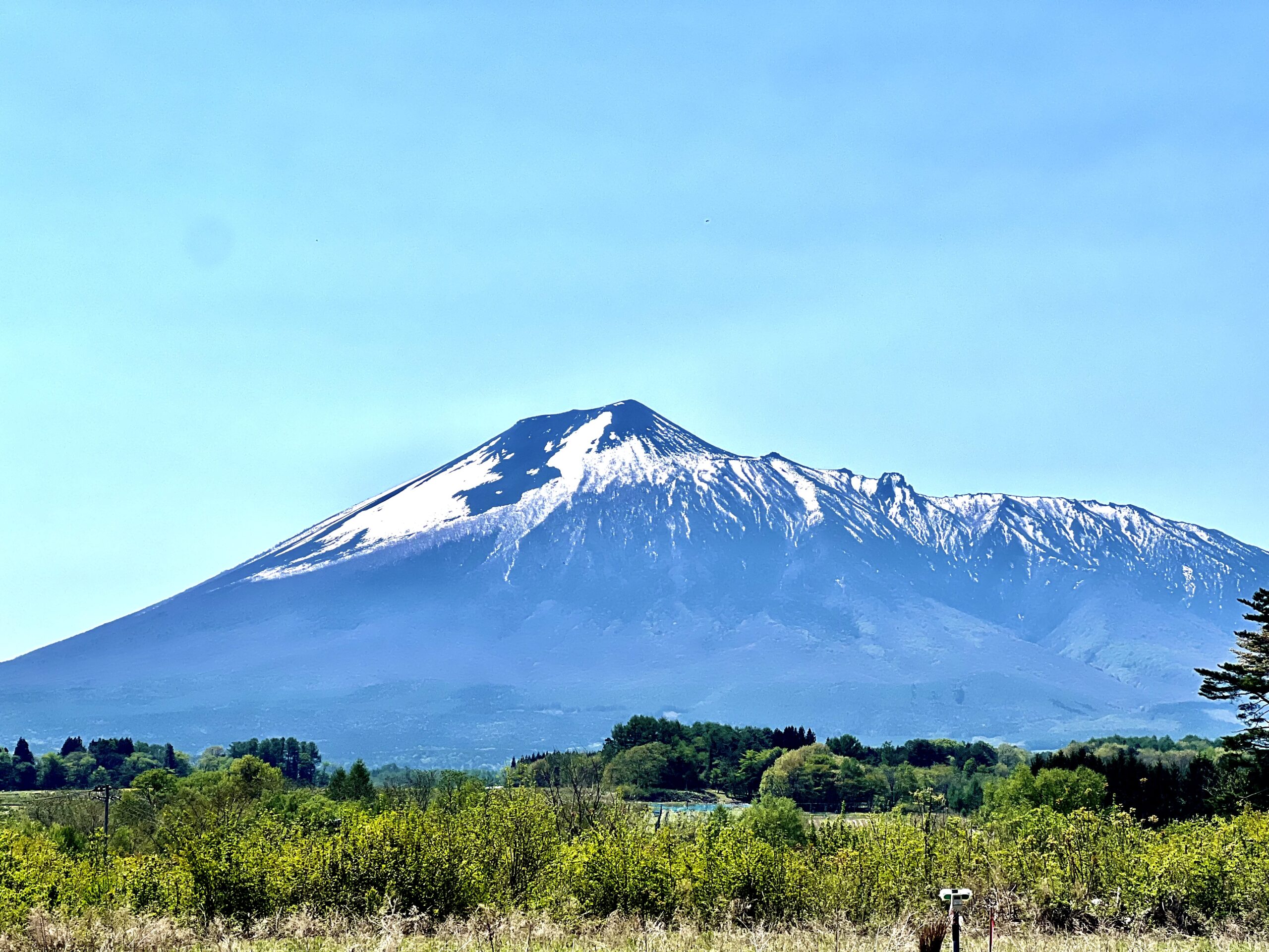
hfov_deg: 25.3
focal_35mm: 77
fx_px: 2823
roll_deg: -0.4
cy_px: 476
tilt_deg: +8.9
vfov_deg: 19.1
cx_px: 634
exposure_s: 1/1449
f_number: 2.8
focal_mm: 9
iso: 32
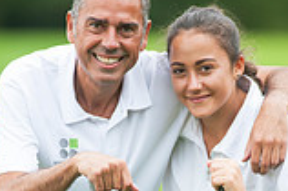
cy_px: 338
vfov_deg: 1.6
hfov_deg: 2.4
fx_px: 6841
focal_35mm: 856
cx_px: 178
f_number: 4
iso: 800
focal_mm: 300
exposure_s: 1/1000
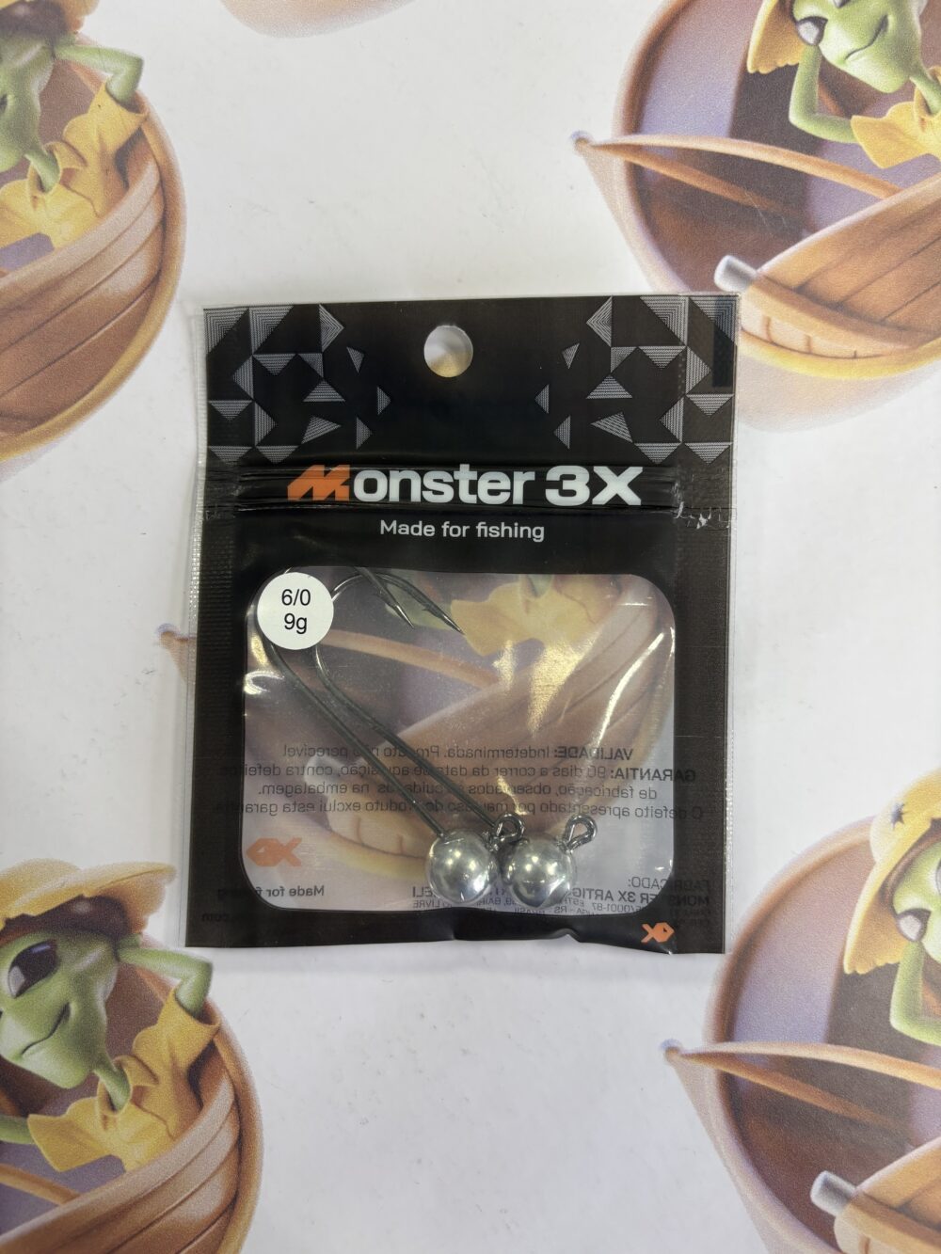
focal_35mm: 26
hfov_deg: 53.1
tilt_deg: -87.3
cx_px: 470
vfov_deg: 67.3
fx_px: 942
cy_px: 627
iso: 64
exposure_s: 1/60
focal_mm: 5.96
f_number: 1.6
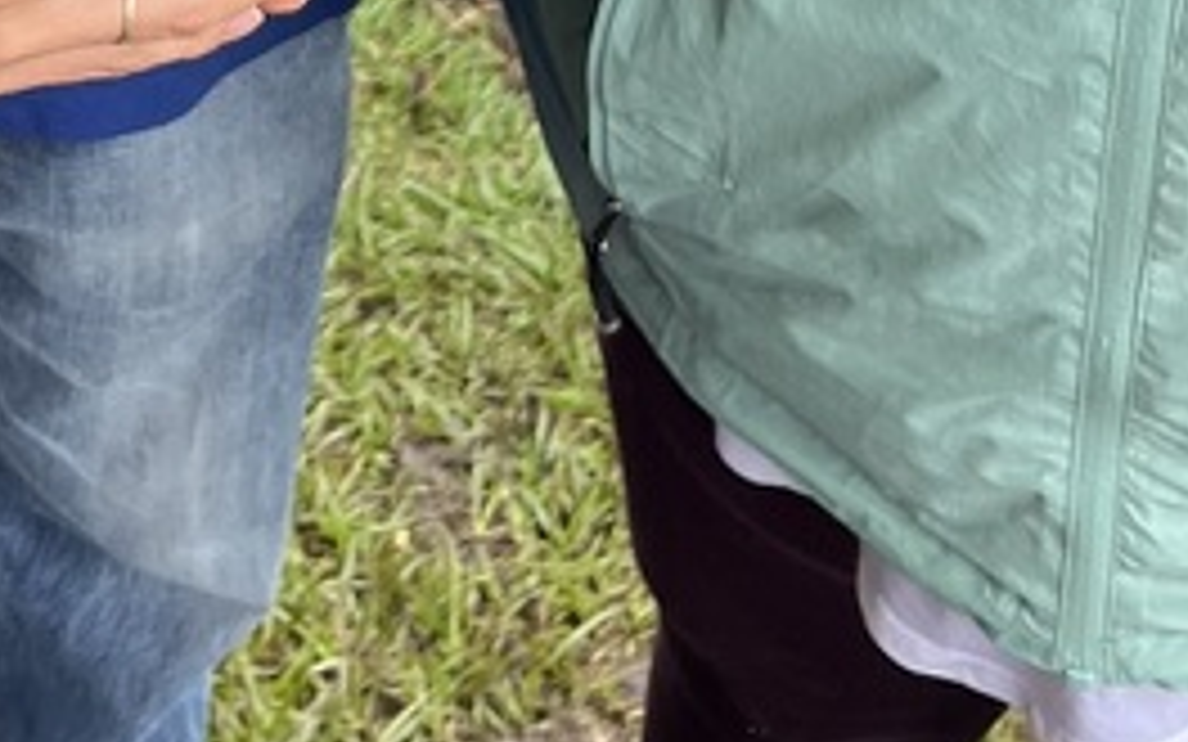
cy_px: -886
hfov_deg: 19.0
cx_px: 45
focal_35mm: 107
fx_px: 3464
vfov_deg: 10.8
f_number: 1.6
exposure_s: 1/205
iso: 40
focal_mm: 5.1
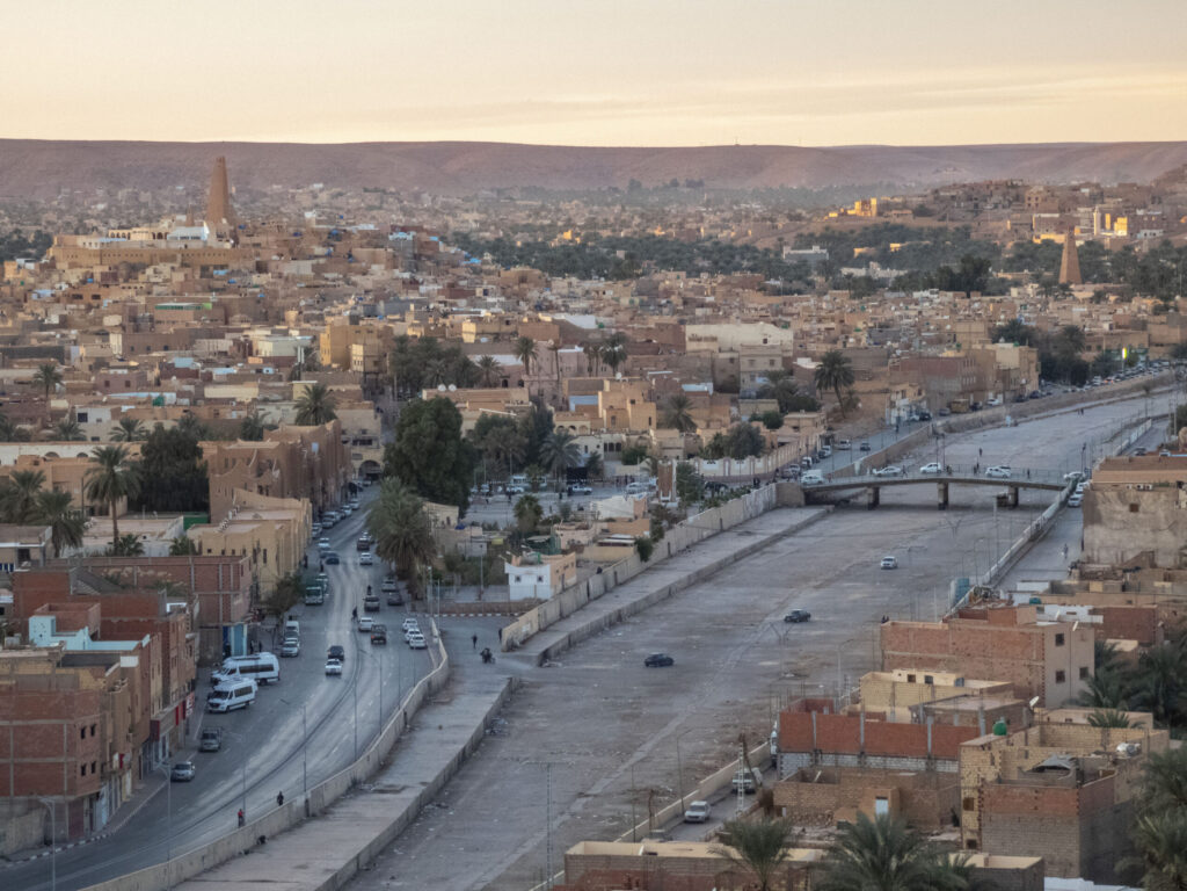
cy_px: 446
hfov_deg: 14.6
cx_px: 594
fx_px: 4629
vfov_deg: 11.0
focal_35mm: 135
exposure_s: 1/80
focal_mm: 24.2
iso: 320
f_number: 5.3
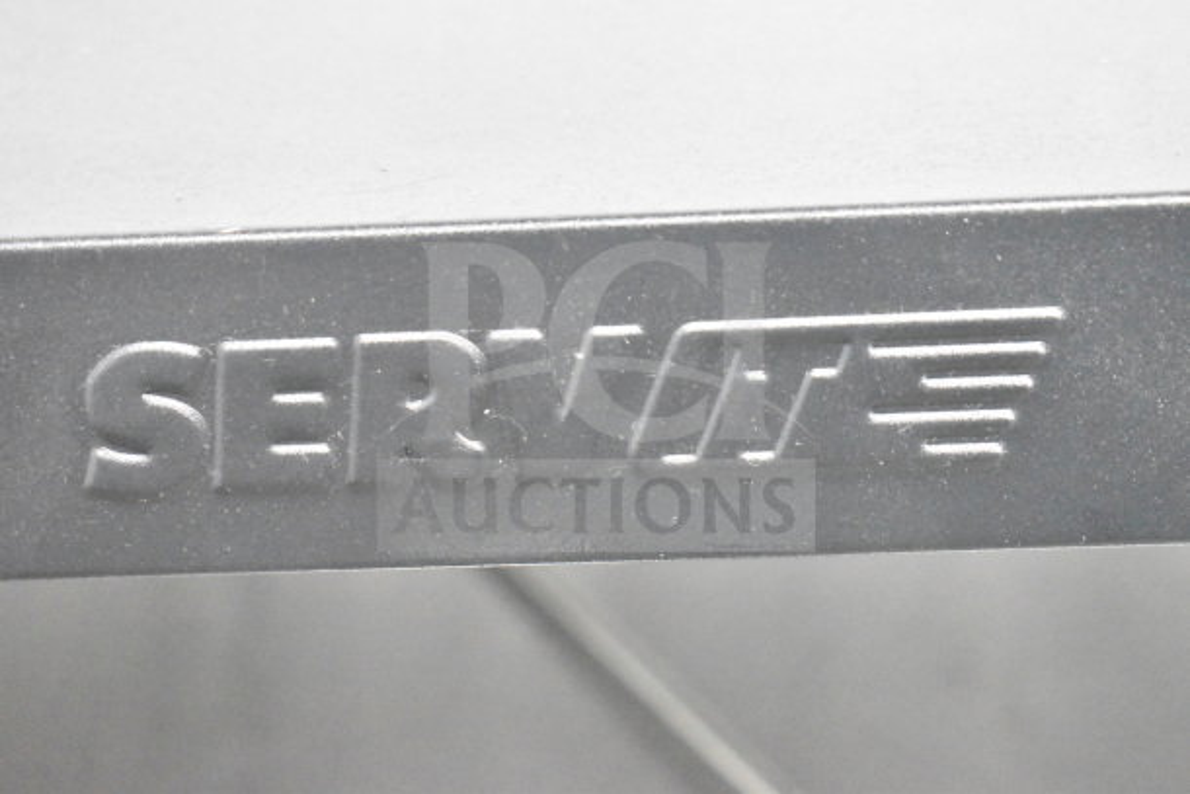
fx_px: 2380
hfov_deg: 28.1
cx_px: 595
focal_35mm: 72
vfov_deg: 18.9
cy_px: 397
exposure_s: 1/80
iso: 22800
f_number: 5.3
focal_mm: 48
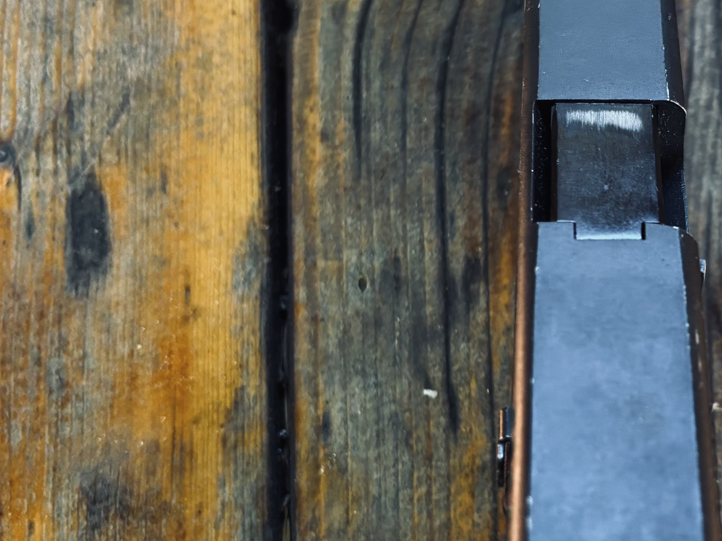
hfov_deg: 28.6
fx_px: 1335
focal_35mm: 64
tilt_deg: -79.5
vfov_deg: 22.9
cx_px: 701
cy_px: 283
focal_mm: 5.96
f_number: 1.6
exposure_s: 1/66
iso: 125
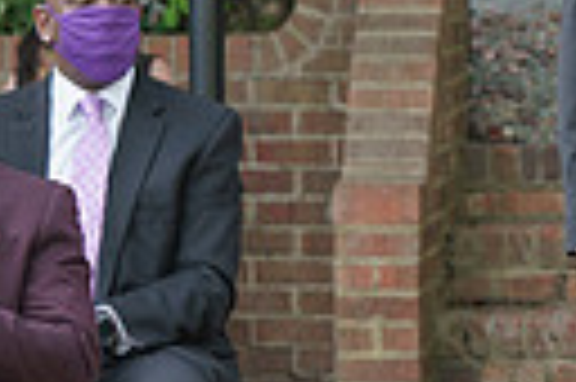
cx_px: 909
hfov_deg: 6.0
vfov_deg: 4.0
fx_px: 5417
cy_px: 143
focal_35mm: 339
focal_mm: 70
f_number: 4
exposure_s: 1/200
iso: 250
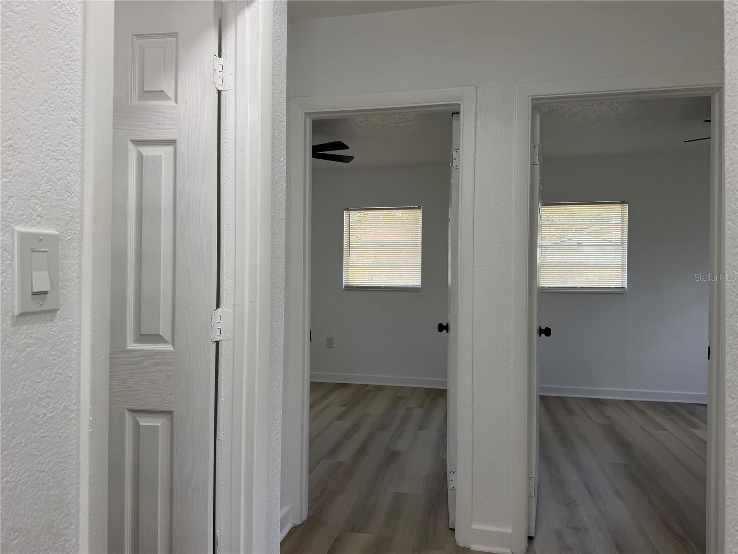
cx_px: 369
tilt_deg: -0.3
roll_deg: -0.4
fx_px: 512
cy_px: 277
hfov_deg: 71.6
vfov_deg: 56.8
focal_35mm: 24
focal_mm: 6.76
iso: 64
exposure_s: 1/208
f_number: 1.78
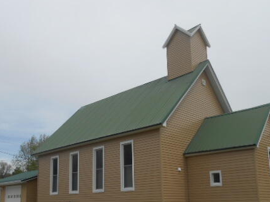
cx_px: 120
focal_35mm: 39
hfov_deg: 47.8
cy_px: 143
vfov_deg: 36.2
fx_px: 304
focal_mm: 4.6
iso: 80
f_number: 3.5
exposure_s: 1/1250
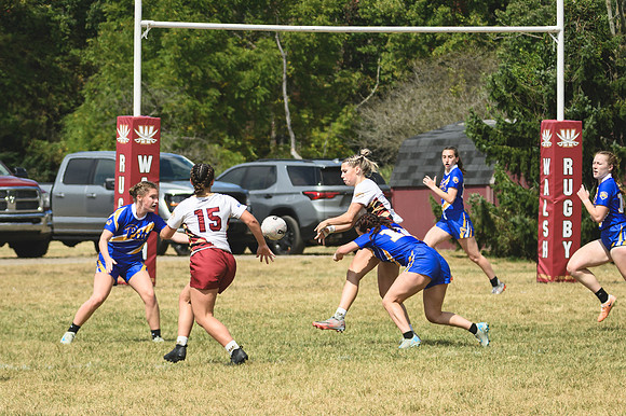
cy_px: 284
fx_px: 6805
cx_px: 216
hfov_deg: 5.3
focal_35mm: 392
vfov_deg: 3.5
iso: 100
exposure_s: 1/1000
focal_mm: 170
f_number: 5
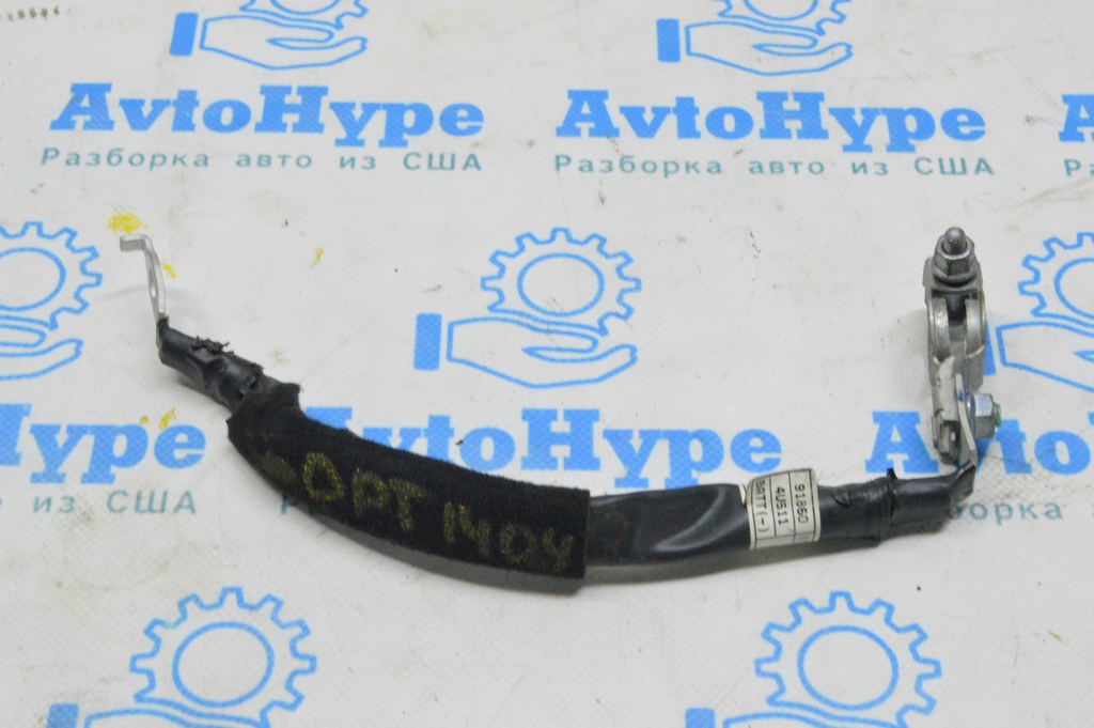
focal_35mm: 69
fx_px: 2095
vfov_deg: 19.7
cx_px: 547
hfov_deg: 29.3
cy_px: 364
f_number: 20
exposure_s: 1/20
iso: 6400
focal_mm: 46
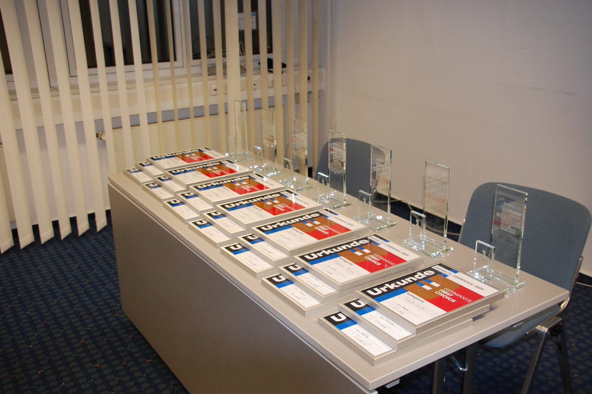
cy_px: 197
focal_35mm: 39
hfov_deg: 49.6
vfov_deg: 34.2
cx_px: 296
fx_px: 641
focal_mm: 26
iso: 400
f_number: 4.2
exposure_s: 1/80
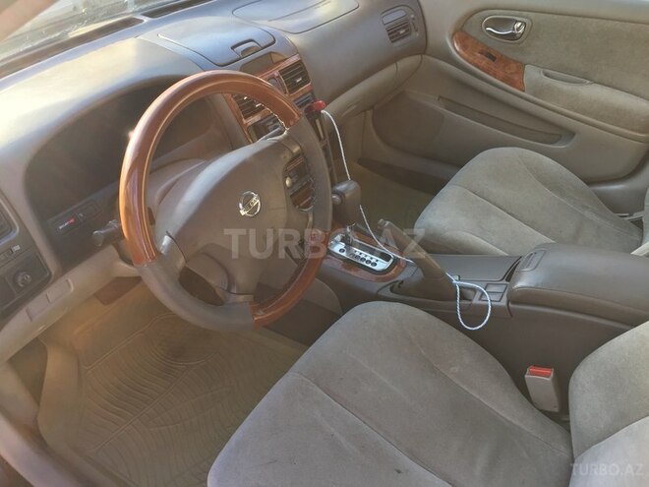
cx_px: 324
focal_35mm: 29
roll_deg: +1.4
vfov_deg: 48.2
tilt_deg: -37.8
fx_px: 544
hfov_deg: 61.7
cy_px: 244
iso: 50
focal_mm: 4.15
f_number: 2.2
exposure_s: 1/100
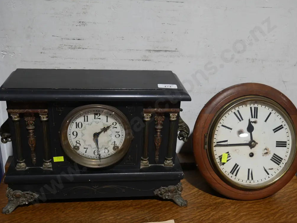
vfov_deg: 35.2
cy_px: 113
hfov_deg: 45.8
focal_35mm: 41
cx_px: 151
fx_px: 352
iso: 400
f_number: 4.4
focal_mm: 20
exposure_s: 1/60
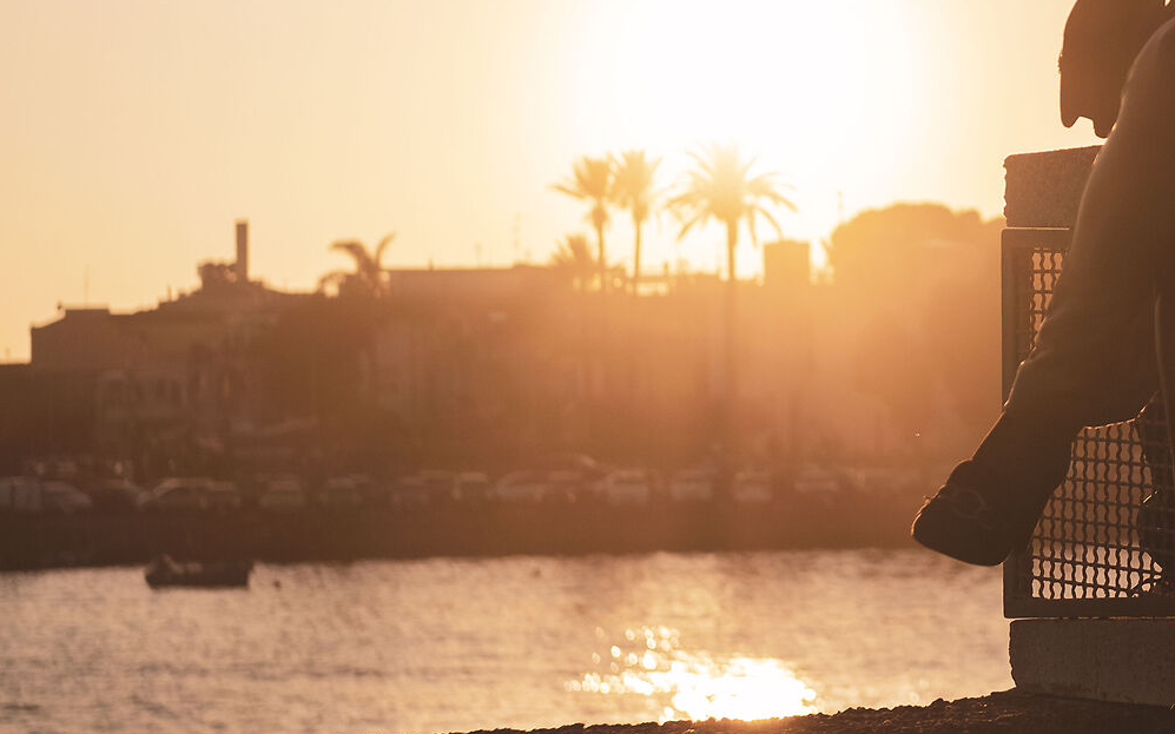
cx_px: 997
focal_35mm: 130
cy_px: -6
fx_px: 4163
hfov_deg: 15.9
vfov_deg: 10.0
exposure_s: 1/6400
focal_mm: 35
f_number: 2.8
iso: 160
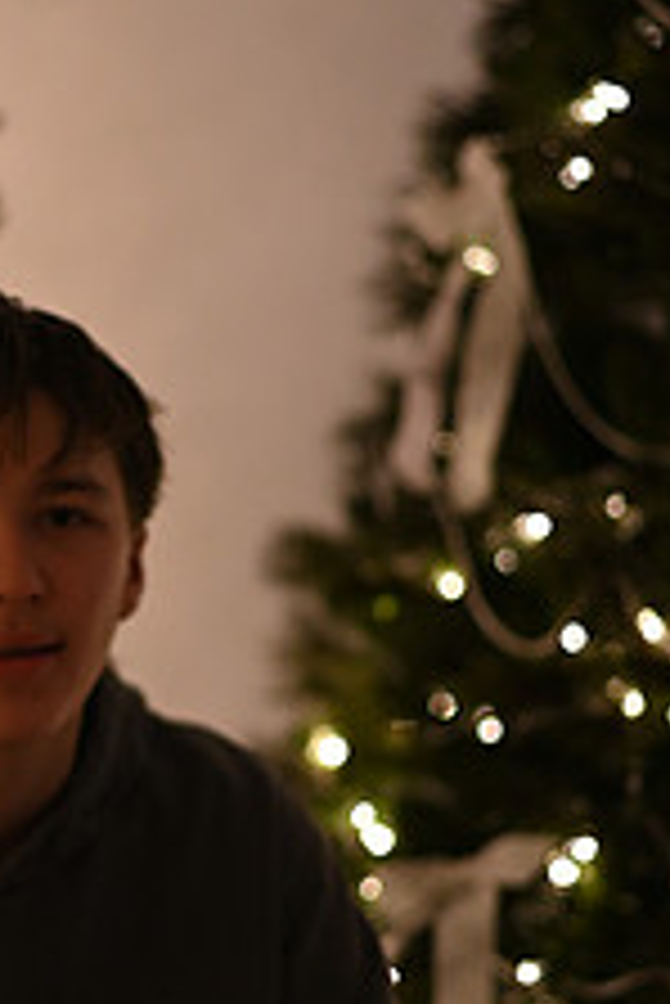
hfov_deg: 10.5
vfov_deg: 15.7
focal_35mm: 130
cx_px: 108
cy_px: 603
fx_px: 3623
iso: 1600
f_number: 1.8
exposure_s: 1/100
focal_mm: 50
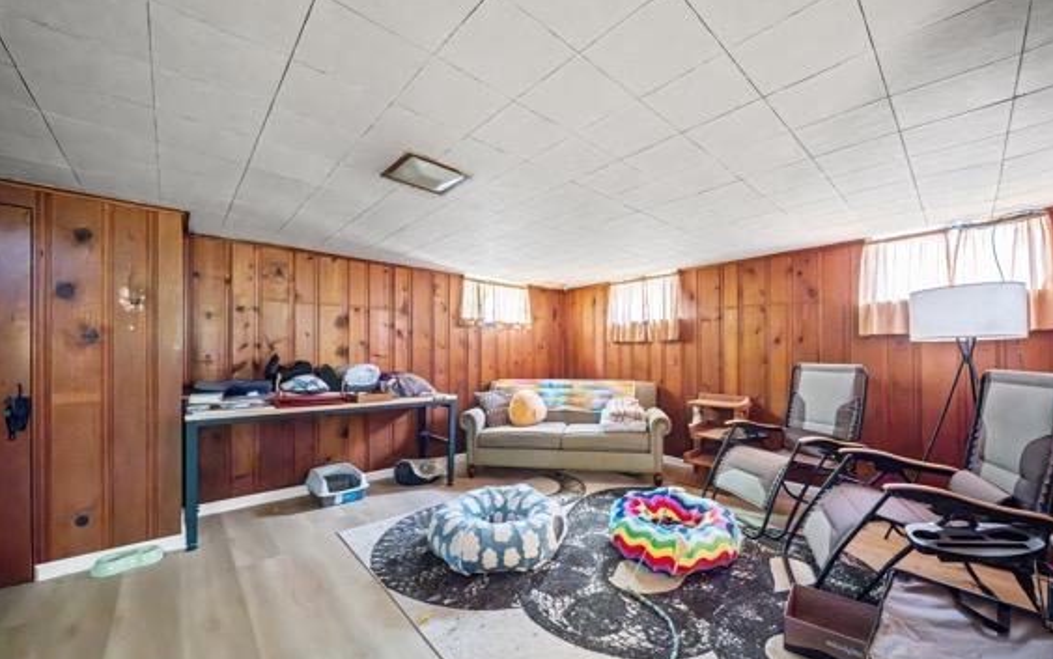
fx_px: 373
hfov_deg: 109.2
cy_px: 364
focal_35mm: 13
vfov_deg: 82.6
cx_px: 556
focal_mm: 12
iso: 5000
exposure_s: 1/10
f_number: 7.1
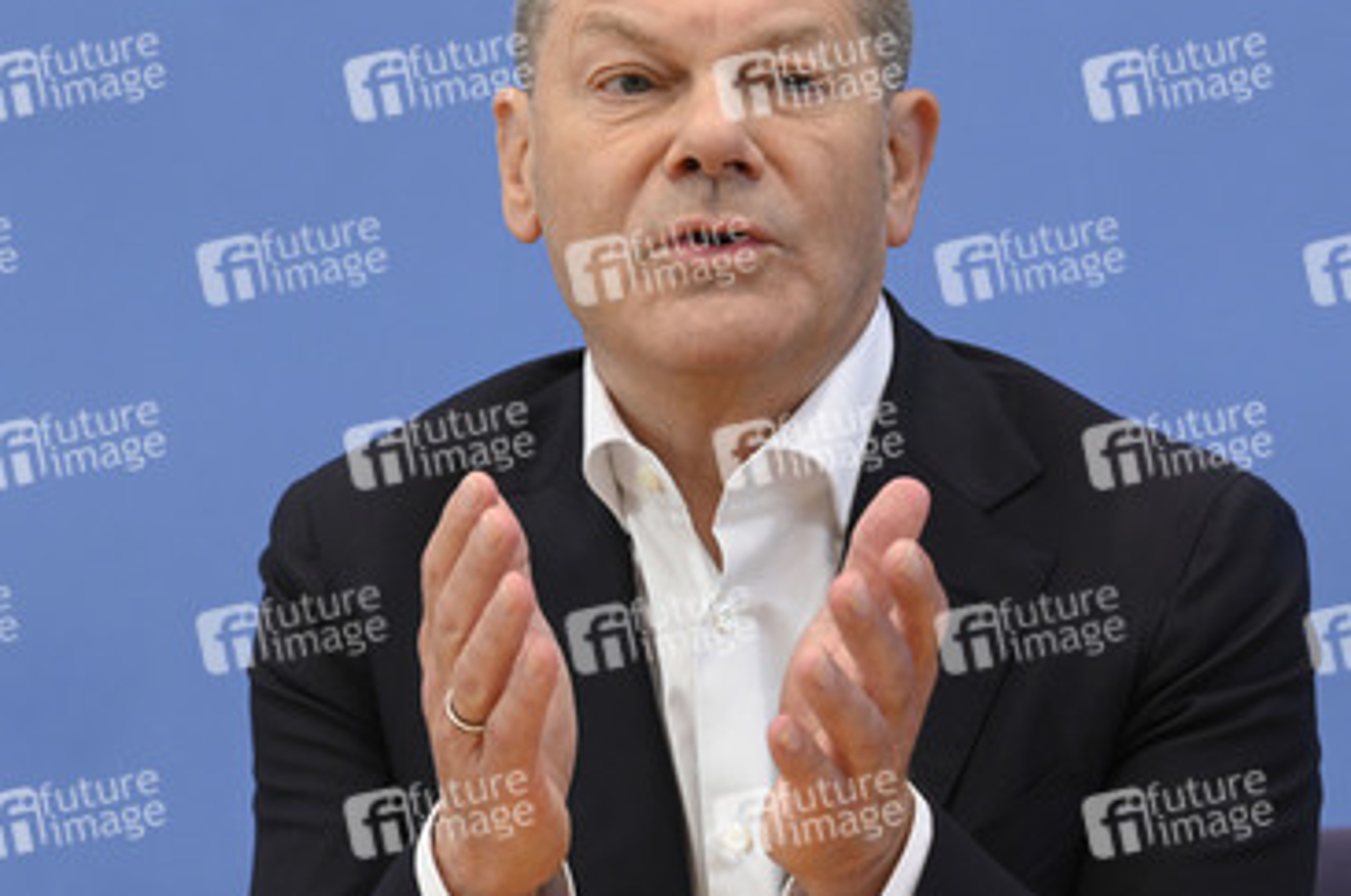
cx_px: 711
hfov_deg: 14.9
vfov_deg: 9.9
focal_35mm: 138
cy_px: 354
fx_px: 5172
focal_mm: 112
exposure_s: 1/500
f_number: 6.3
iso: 3200
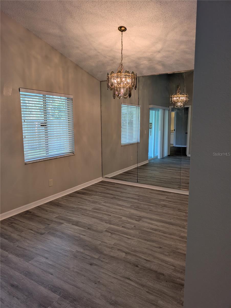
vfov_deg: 71.5
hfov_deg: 56.9
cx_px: 116
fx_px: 213
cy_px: 154
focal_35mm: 24
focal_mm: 6.9
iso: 22
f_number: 1.68
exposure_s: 1/213
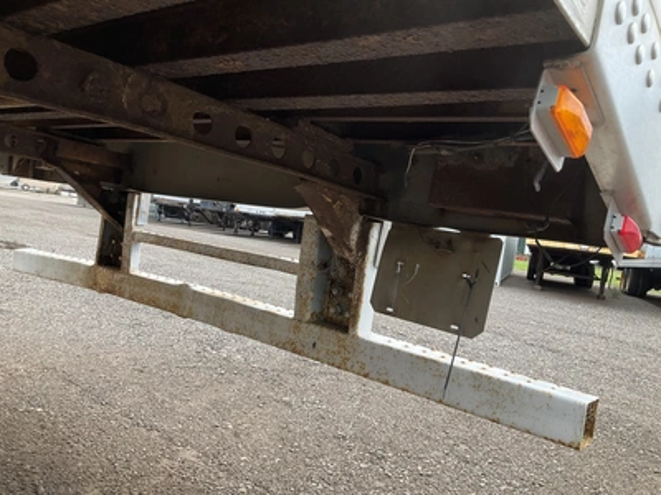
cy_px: 248
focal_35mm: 29
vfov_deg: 48.2
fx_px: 554
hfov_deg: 61.7
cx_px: 330
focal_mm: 3
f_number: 1.8
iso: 25
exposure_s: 1/358
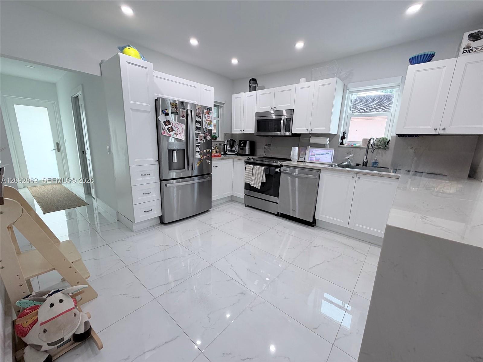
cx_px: 242
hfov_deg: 102.1
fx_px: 195
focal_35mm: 14
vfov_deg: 85.7
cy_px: 181
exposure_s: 1/120
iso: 125
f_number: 2.2
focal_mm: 2.22
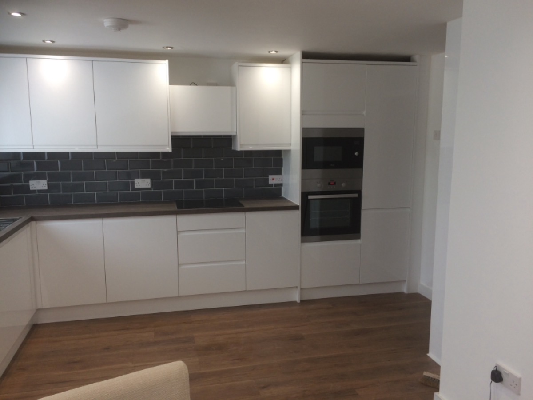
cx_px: 266
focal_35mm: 29
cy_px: 200
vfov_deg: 48.2
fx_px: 447
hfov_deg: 61.7
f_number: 2.2
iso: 50
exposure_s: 1/50
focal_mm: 4.15
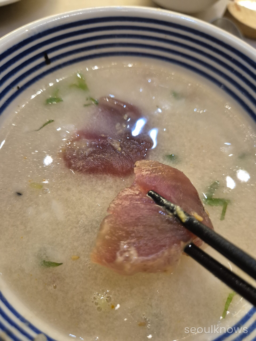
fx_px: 227
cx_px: 128
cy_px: 170
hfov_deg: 58.9
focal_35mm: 23
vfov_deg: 73.9
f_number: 1.8
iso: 500
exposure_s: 1/120
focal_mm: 5.4
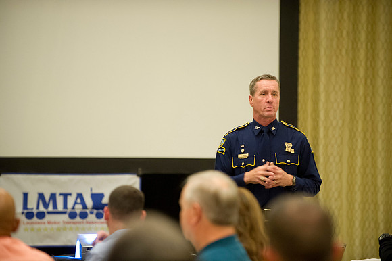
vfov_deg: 7.2
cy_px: 130
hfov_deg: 10.8
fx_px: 2068
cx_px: 196
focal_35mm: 190
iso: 3200
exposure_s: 1/60
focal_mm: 190
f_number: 2.8
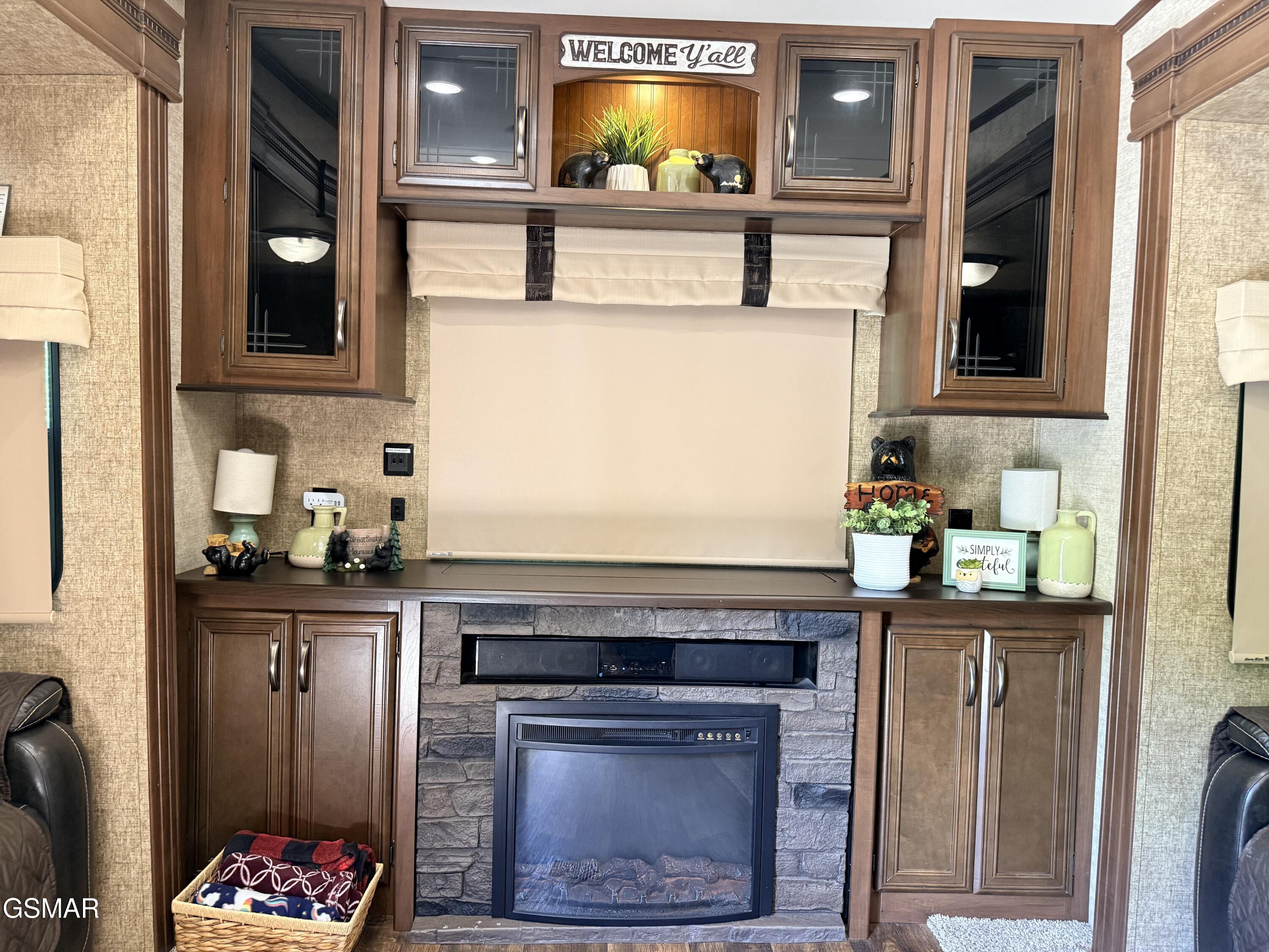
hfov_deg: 71.6
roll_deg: -1.2
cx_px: 634
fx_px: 880
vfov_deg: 56.8
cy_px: 476
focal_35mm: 24
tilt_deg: -1.3
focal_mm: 6.76
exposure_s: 1/60
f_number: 1.78
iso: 320
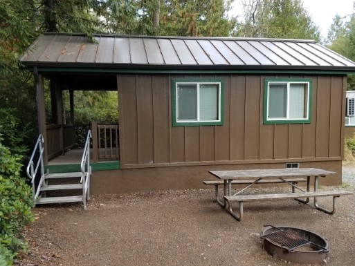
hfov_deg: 67.3
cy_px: 133
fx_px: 267
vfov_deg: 53.1
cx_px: 178
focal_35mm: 26
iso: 50
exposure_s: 1/120
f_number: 1.7
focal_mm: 4.2
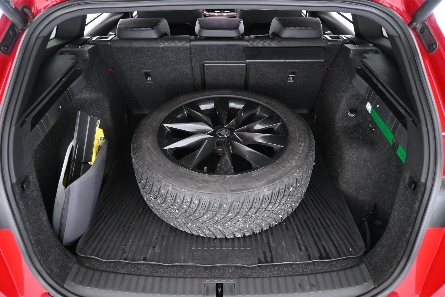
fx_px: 297
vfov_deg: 53.1
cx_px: 222
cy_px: 148
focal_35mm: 24
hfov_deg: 73.7
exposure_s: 1/30
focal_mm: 16
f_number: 3.5
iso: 3200
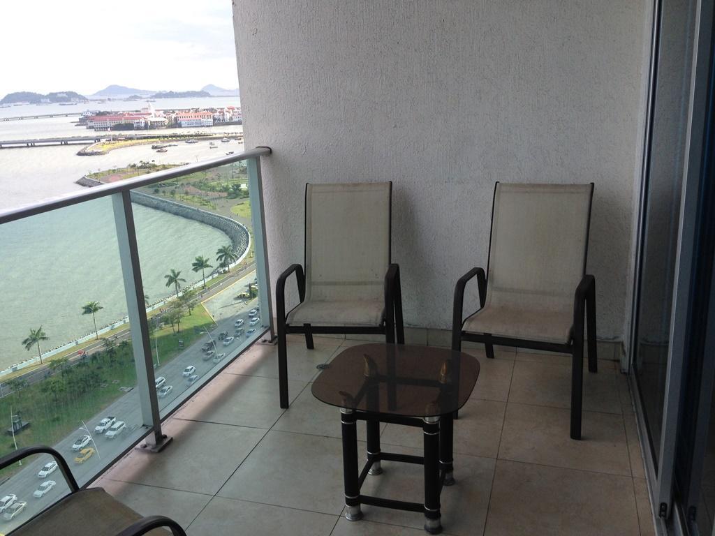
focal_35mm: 33
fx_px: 682
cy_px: 268
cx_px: 358
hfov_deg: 55.4
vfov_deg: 42.9
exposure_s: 1/497
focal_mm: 4.12
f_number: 2.4
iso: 50
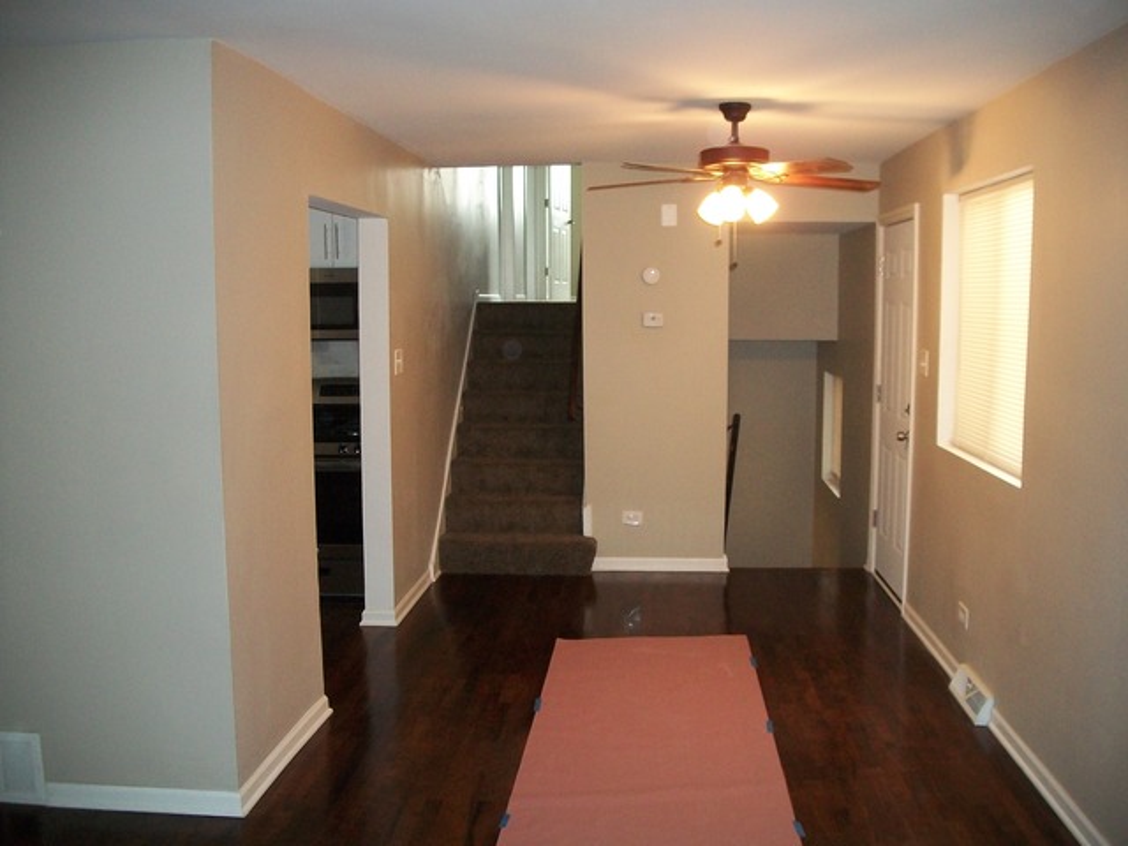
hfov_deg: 56.8
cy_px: 423
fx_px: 1043
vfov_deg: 44.2
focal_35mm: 32
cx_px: 564
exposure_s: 1/30
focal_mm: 5.7
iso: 240
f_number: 2.9
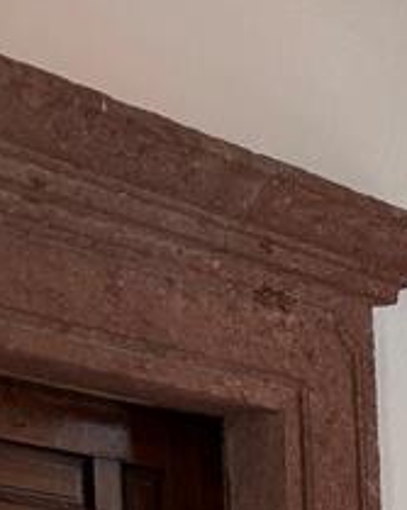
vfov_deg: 14.7
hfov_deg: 11.3
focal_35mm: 115
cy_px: 915
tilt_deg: -5.7
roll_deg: +0.1
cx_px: 965
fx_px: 1733
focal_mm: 6.76
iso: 100
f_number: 1.78
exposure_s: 1/198
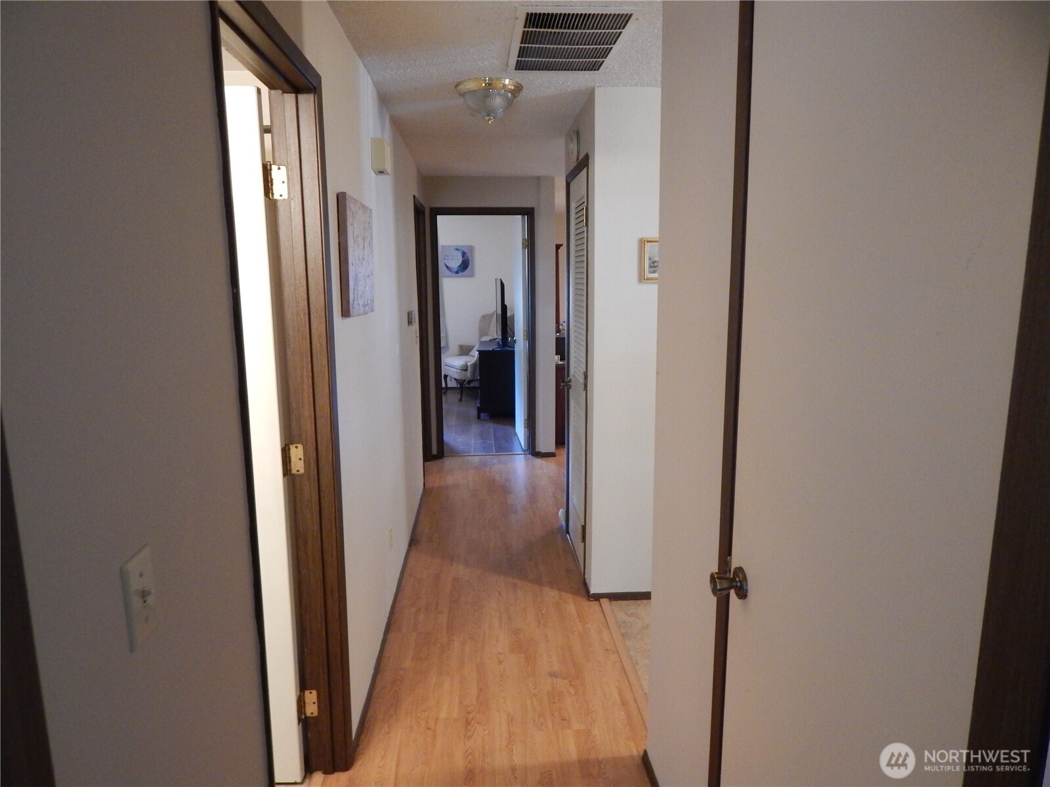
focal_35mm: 22
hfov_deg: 76.4
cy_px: 394
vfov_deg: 61.1
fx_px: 667
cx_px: 525
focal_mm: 4
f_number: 3
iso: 400
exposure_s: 1/10
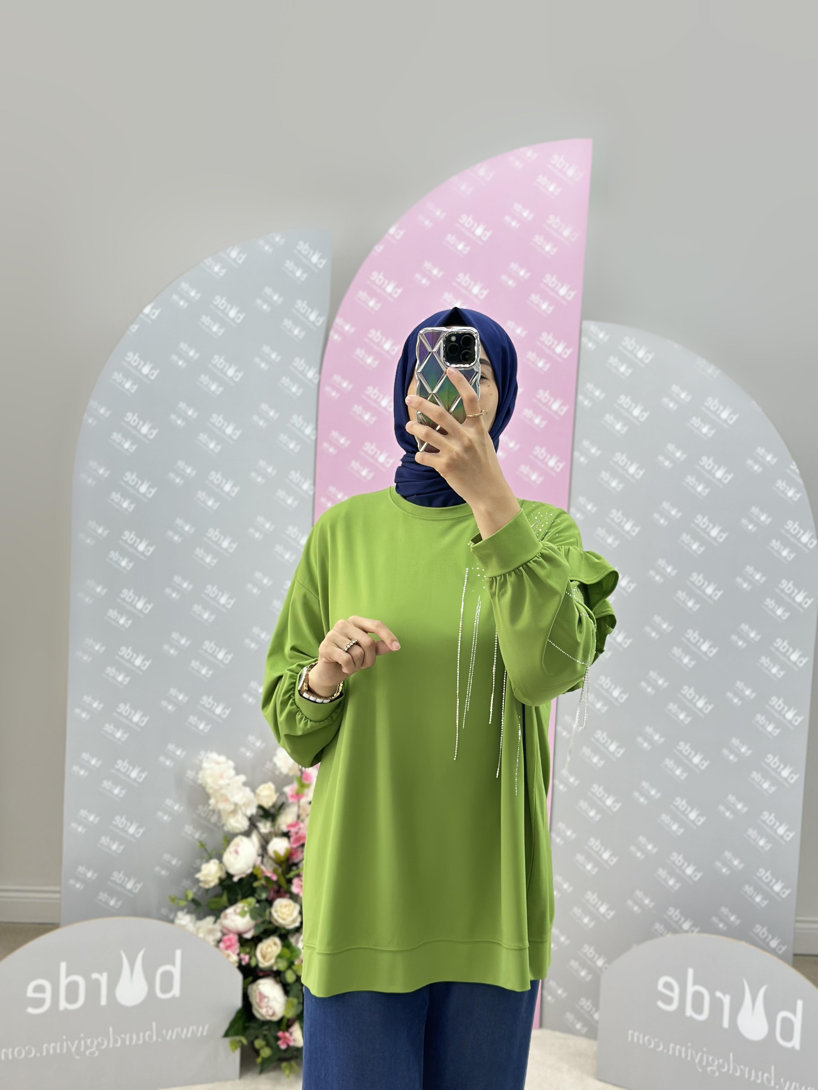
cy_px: 545
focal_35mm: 48
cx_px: 409
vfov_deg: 39.7
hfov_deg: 30.3
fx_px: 1512
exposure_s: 1/141
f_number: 1.78
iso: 80
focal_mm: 6.86
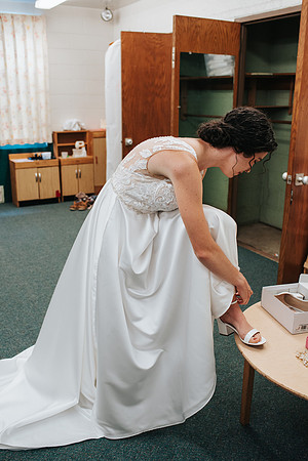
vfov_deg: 54.4
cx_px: 154
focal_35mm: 35
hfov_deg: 37.9
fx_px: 449
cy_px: 230
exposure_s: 1/125
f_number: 3.2
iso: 1000
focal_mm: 35
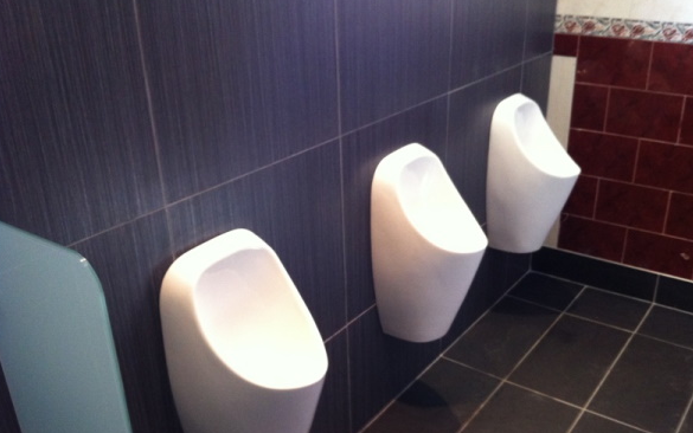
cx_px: 347
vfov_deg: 33.6
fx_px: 718
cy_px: 241
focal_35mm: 38
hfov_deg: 51.5
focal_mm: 3.85
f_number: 2.8
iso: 200
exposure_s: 1/15
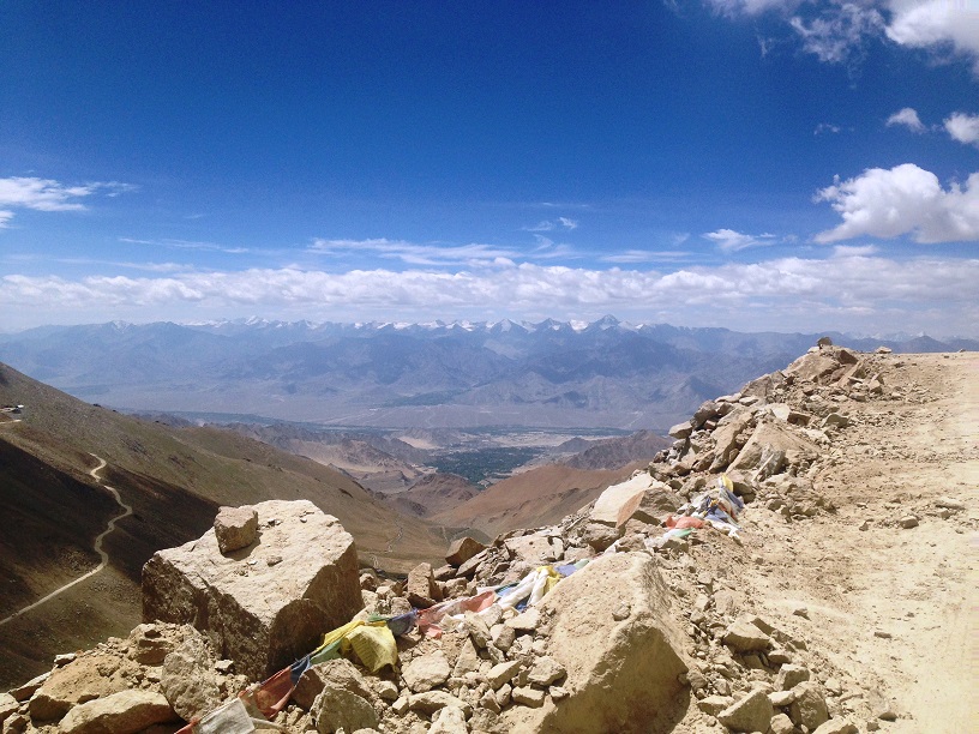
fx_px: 933
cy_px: 367
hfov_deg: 55.4
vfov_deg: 42.9
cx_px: 490
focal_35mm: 33
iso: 50
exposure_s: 1/3390
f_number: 2.4
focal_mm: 4.12
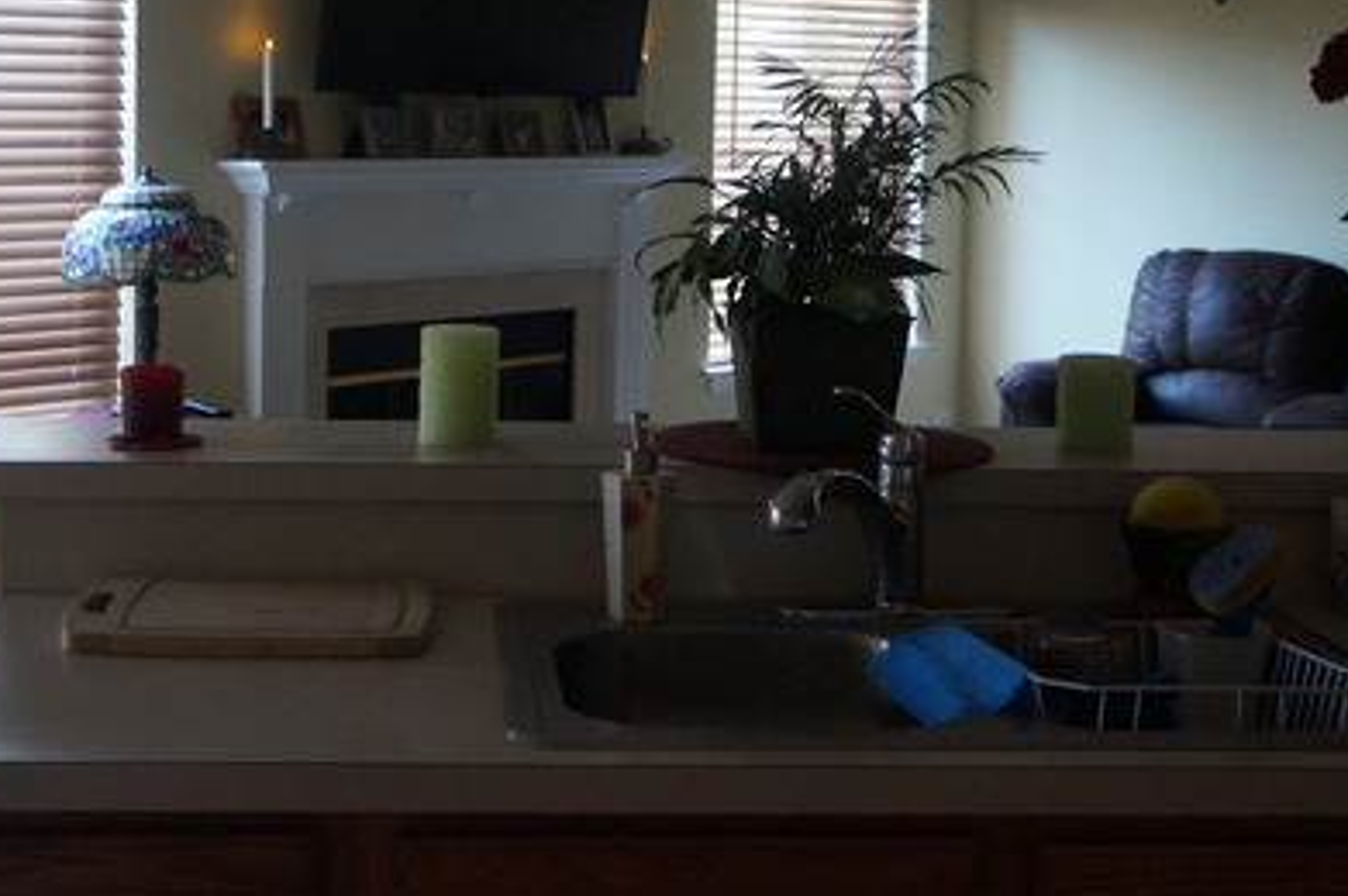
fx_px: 2207
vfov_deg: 22.8
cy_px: 265
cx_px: 559
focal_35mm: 59
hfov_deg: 33.9
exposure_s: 1/100
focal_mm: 24
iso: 3200
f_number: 4
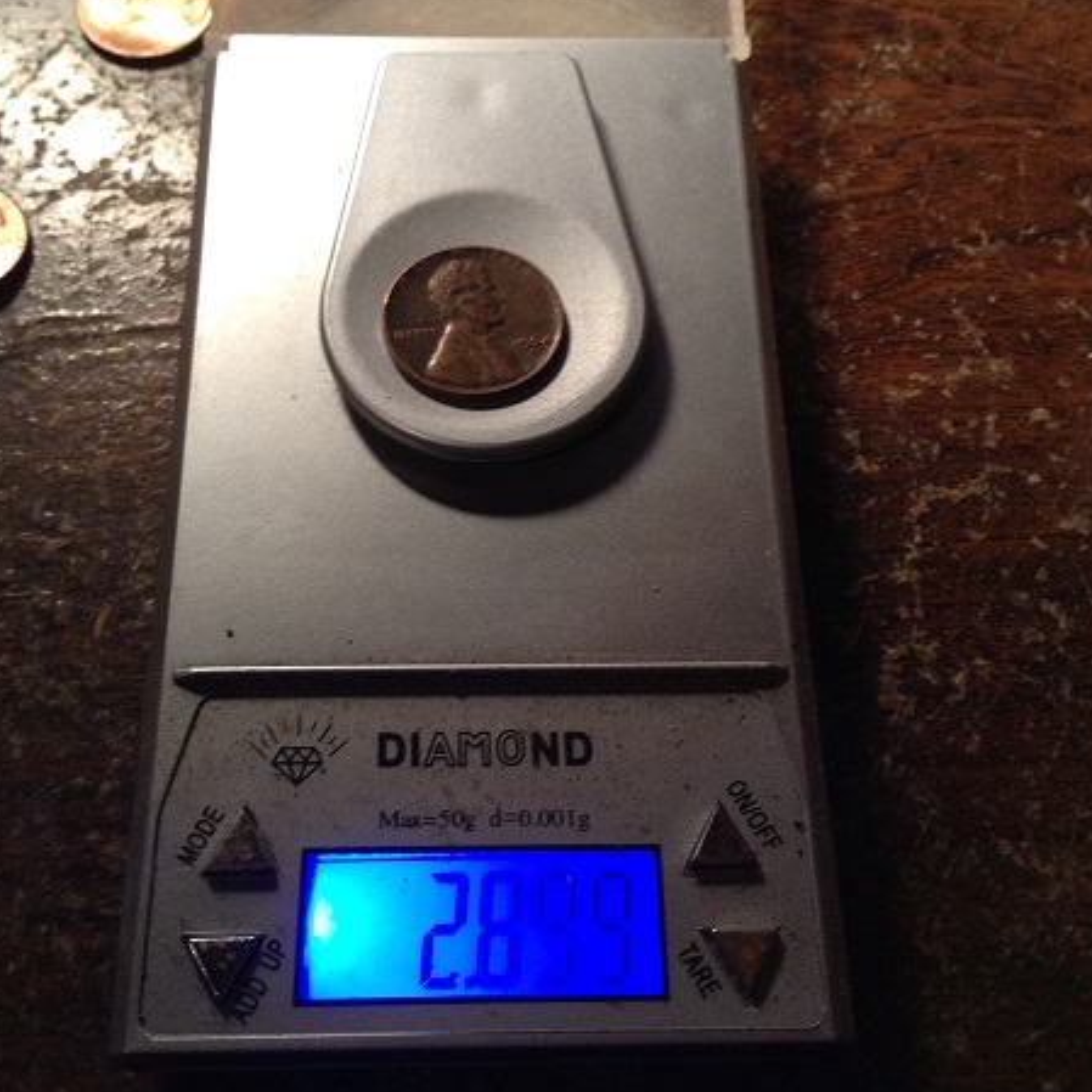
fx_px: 1499
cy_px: 499
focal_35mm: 42
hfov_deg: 40.0
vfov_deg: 40.0
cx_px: 533
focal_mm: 3.3
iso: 80
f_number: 2.4
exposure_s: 1/24
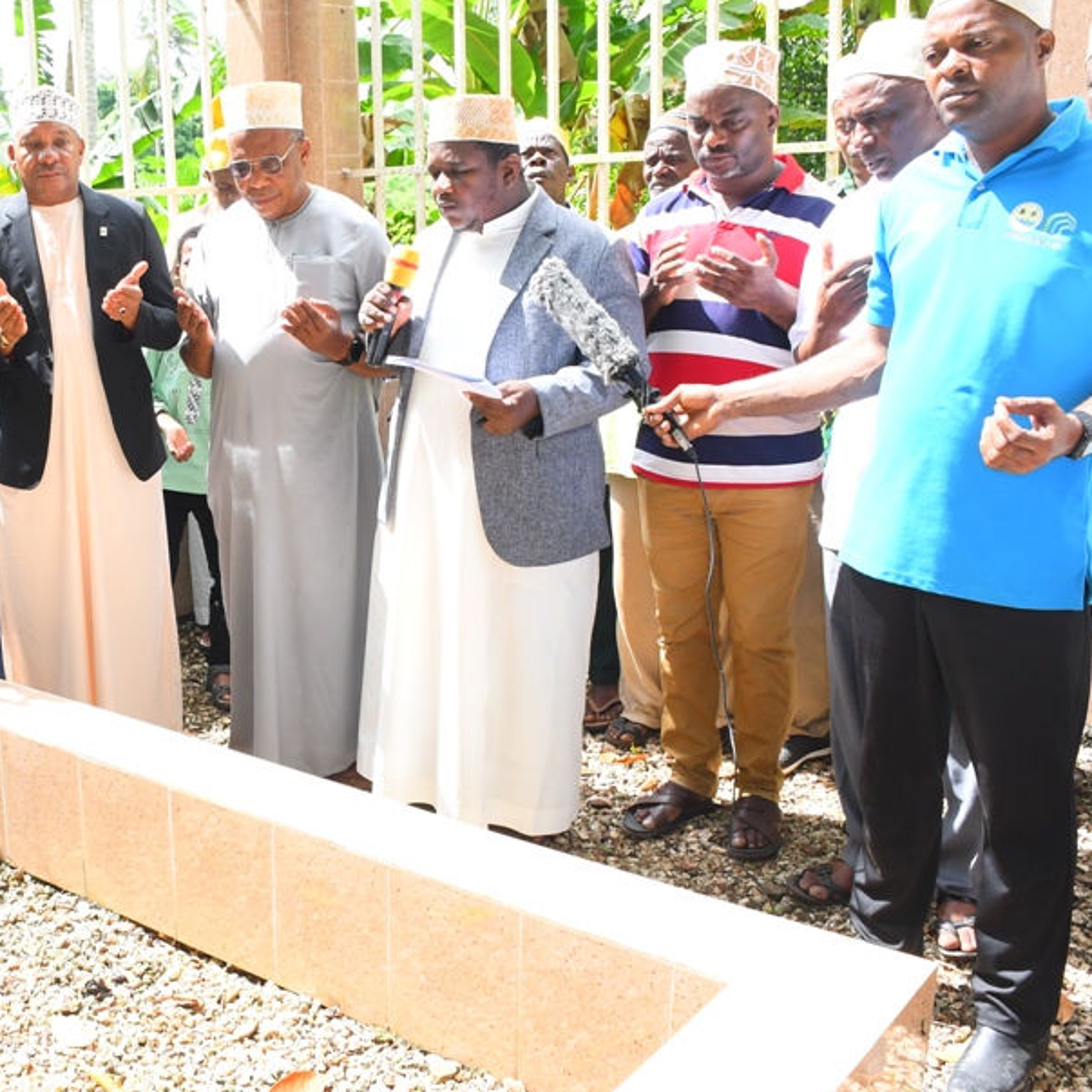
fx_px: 1392
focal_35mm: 39
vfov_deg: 42.8
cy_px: 535
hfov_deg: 41.4
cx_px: 255
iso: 800
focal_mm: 18
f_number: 10
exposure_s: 1/250
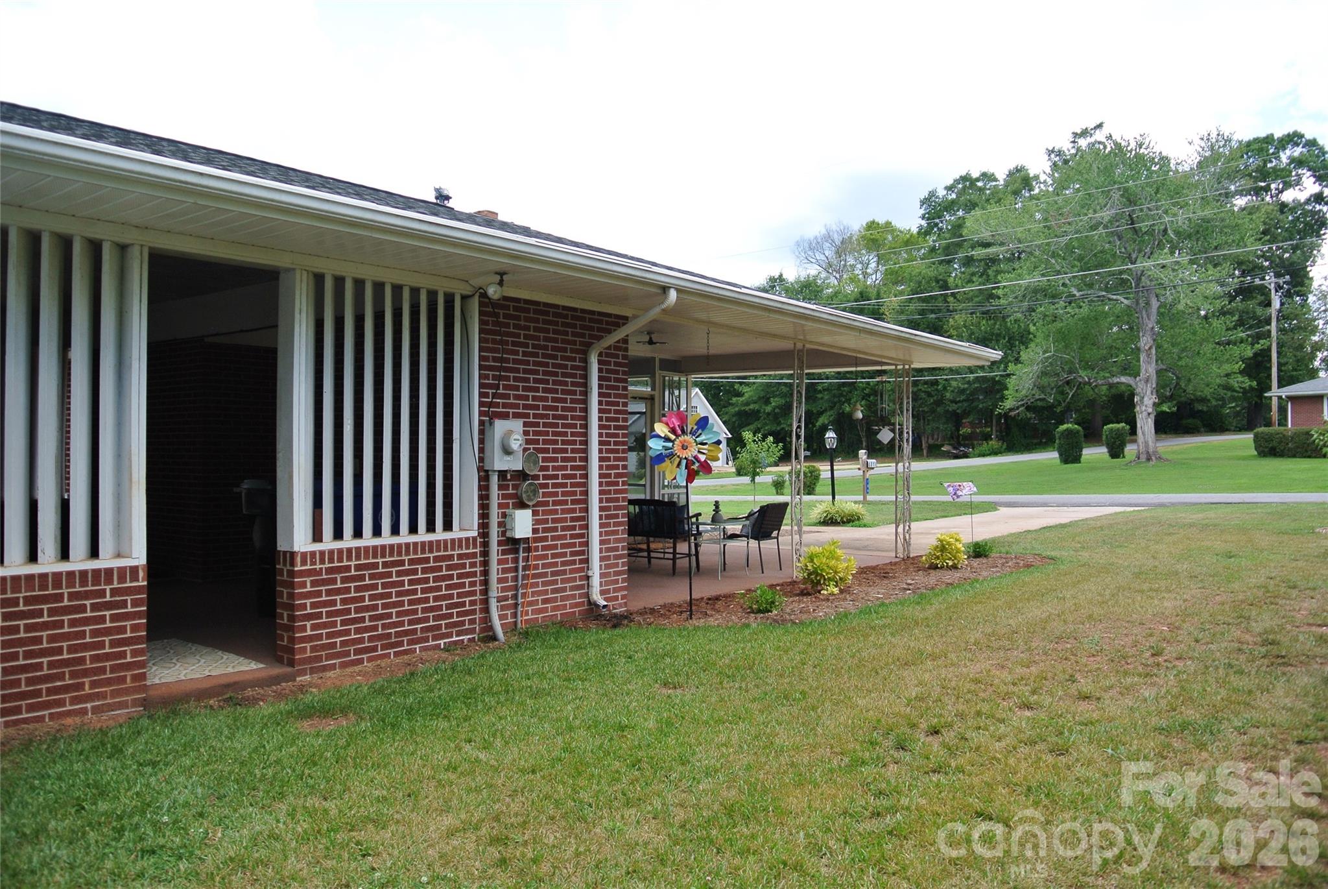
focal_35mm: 27
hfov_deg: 67.3
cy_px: 444
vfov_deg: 48.0
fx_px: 997
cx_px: 664
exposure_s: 1/320
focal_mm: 10
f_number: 4
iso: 100
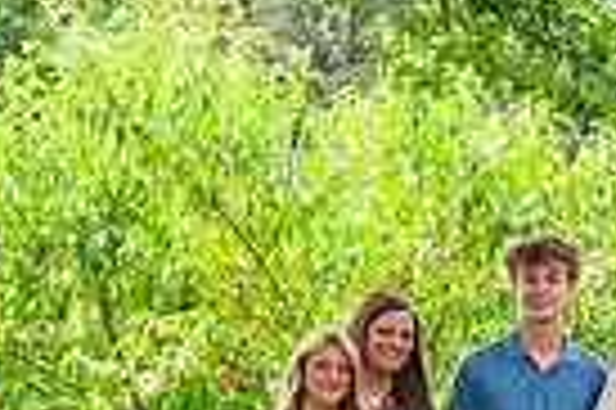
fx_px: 5315
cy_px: 474
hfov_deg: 6.5
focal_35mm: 311
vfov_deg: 4.4
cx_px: 1042
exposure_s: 1/100
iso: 800
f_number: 14
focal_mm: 65
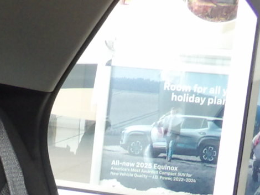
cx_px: -110
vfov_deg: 7.5
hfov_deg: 10.5
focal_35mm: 182
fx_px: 1366
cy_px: 516
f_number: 3.6
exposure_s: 1/33
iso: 200
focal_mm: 5.9
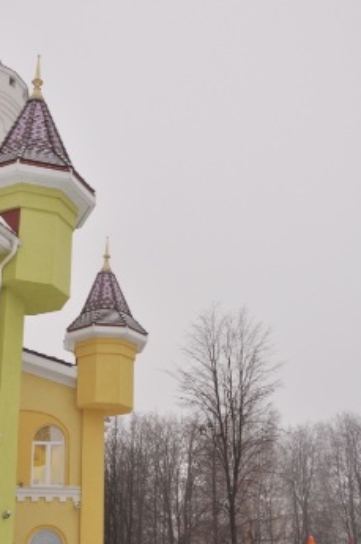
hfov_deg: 27.8
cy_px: 315
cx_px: 114
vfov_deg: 41.0
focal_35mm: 48
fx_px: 724
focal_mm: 22
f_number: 8
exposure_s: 1/50
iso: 200
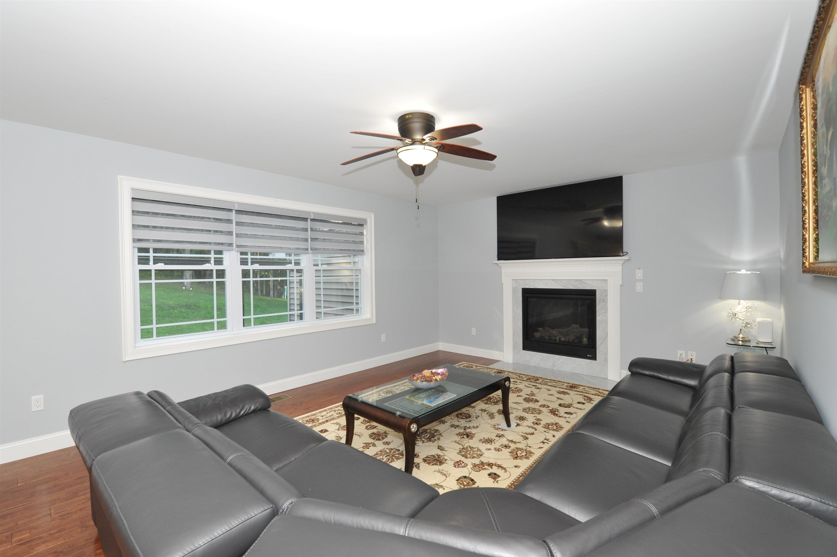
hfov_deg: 100.4
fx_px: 349
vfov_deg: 77.2
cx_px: 418
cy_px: 278
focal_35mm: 15
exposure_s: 1/125
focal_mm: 15
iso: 1600
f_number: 7.1
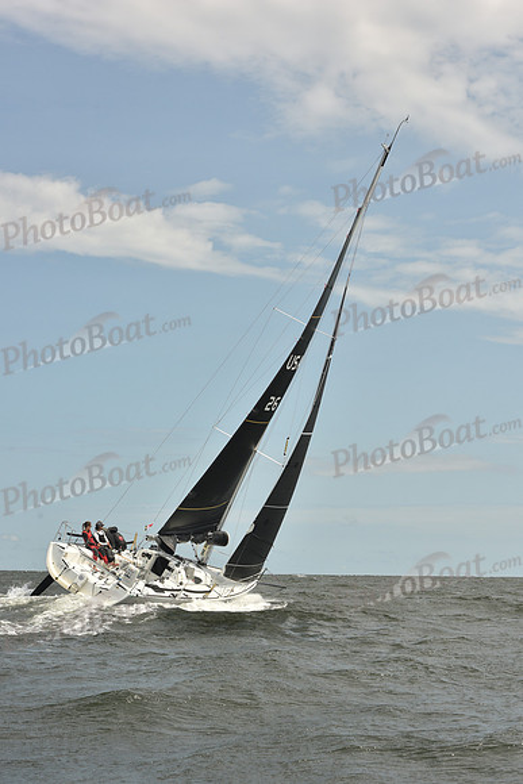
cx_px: 262
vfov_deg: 28.8
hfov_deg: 19.5
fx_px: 1524
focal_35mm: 70
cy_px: 392
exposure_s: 1/800
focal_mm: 70
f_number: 9
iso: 250
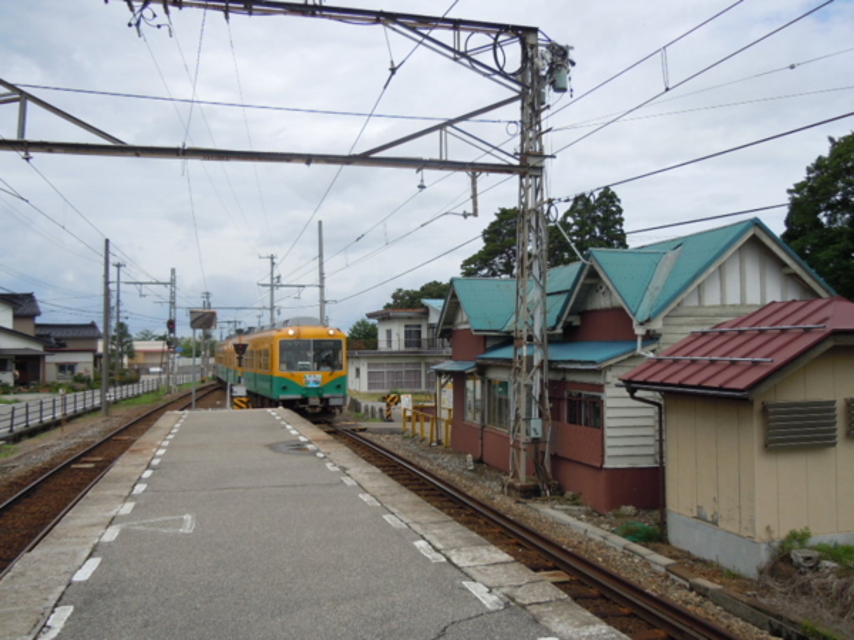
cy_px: 320
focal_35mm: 30
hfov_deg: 60.0
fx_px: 740
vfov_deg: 46.8
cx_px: 427
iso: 100
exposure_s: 1/320
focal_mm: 5.4
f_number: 7
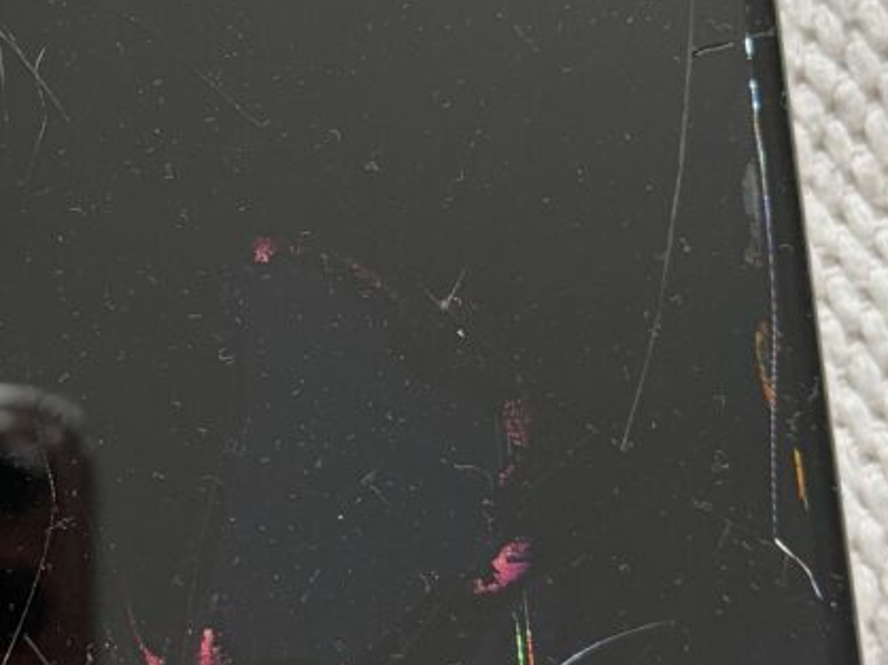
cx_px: 270
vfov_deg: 21.5
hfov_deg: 28.7
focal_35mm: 67
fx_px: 1718
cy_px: 85
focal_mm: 6.76
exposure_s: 1/60
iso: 320
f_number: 1.78
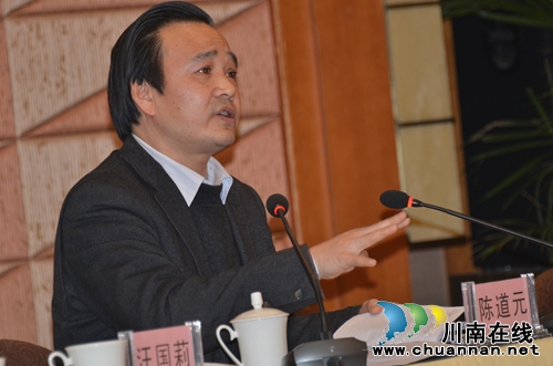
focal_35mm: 285
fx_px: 4368
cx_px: 276
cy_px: 183
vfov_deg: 4.8
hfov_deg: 7.2
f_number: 5.6
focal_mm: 190
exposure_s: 1/60
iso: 640
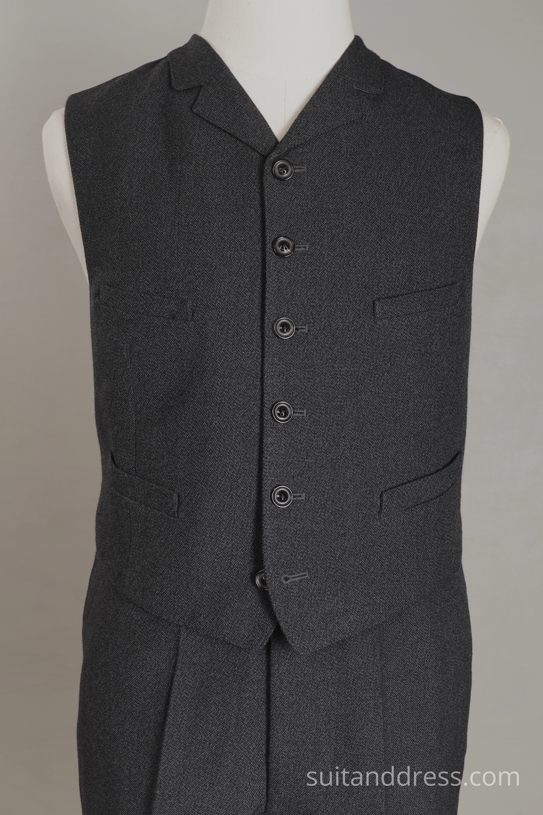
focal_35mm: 48
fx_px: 1086
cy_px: 408
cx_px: 272
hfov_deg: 28.1
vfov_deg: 41.1
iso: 200
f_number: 6.3
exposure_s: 1/8
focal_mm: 32
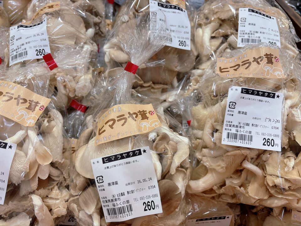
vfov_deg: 53.1
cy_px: 113
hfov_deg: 67.3
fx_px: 226
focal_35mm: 26
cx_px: 150
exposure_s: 1/120
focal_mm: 5.96
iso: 125
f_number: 1.6
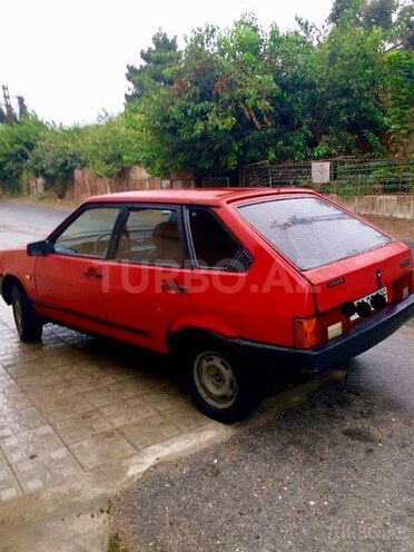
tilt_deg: -17.6
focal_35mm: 29
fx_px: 462
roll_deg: +1.8
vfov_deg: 61.7
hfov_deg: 48.2
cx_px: 207
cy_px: 276
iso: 40
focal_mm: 4.15
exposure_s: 1/100
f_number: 2.2
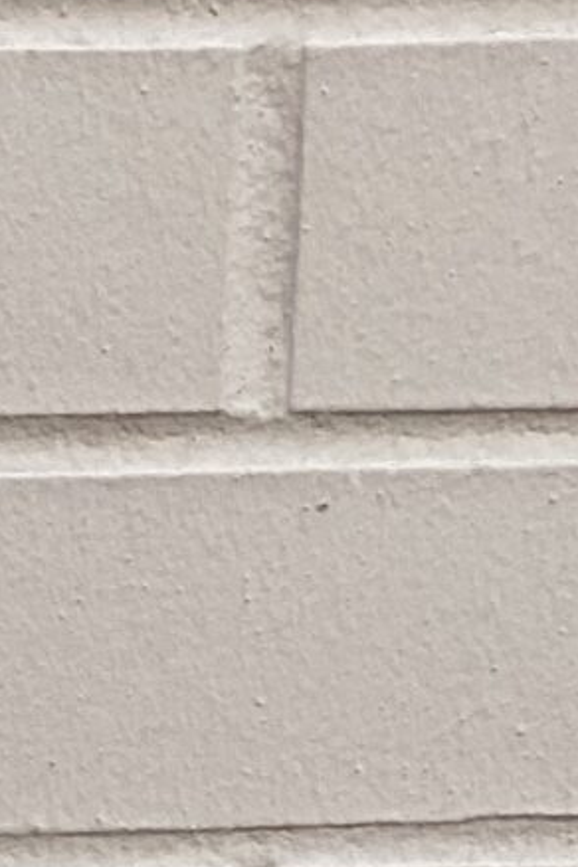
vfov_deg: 6.1
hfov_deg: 4.2
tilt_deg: -14.5
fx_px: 7610
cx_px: -1158
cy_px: 2502
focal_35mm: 316
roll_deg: -0.2
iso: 32
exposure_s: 1/122
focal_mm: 6
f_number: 2
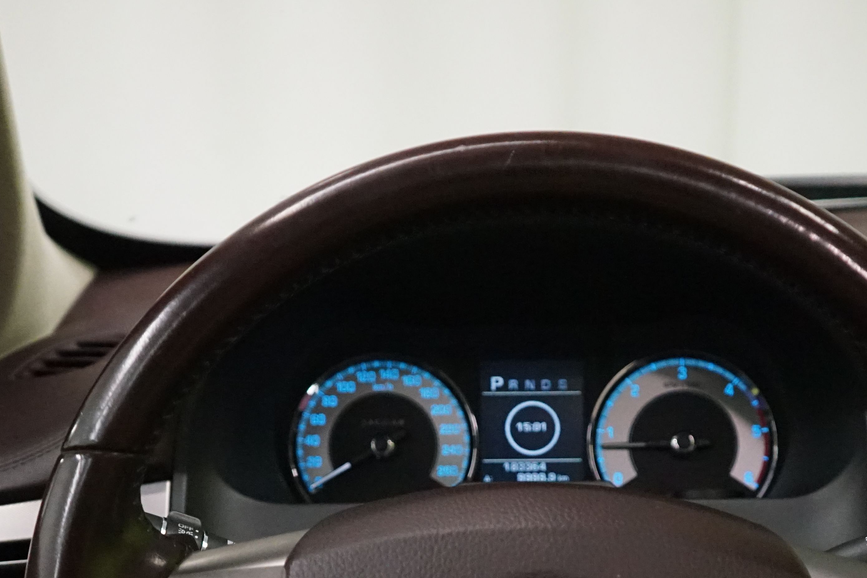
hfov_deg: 29.2
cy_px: 618
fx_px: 1662
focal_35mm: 69
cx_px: 516
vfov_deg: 19.0
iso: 6400
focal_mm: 32
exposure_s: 1/160
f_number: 4
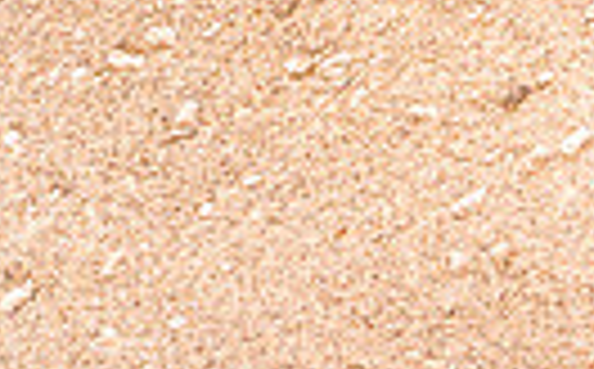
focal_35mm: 171
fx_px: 2764
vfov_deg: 7.1
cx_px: 124
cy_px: -569
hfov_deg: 12.2
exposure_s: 1/320
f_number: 6.3
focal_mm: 33
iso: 640
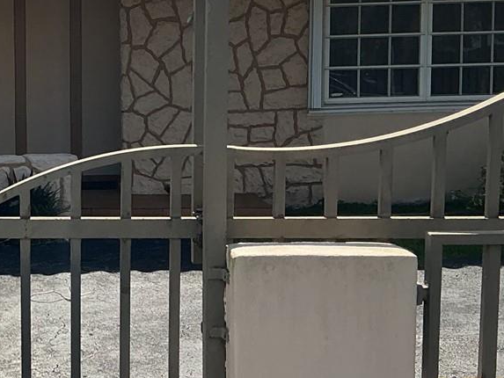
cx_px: -52
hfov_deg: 22.7
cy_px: 211
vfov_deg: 18.2
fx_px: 1180
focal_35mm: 81
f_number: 1.8
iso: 25
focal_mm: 3
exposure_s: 1/1912
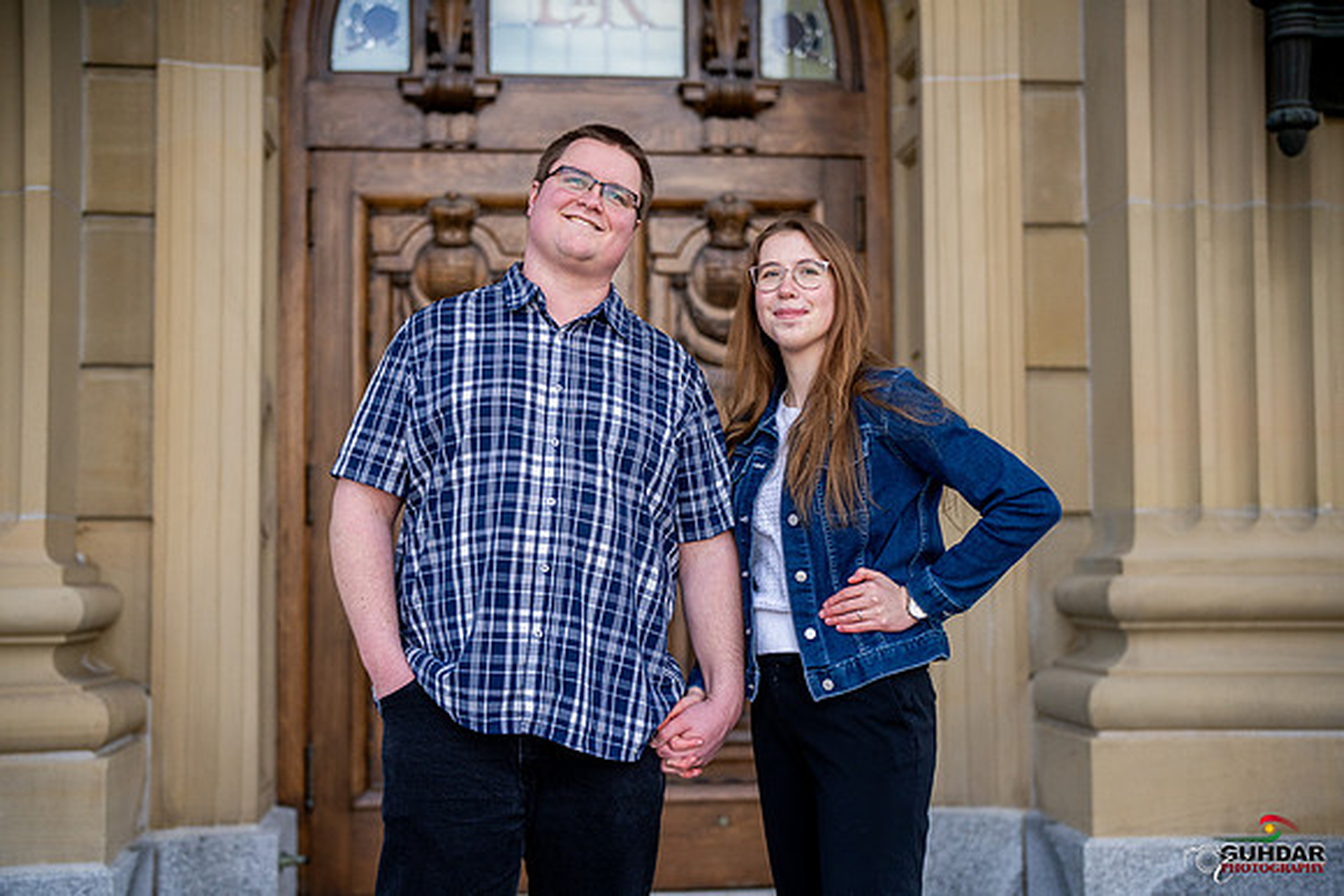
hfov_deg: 39.6
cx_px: 672
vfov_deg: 27.0
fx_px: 1867
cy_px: 448
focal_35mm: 50
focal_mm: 50
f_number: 1.8
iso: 1250
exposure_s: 1/6400
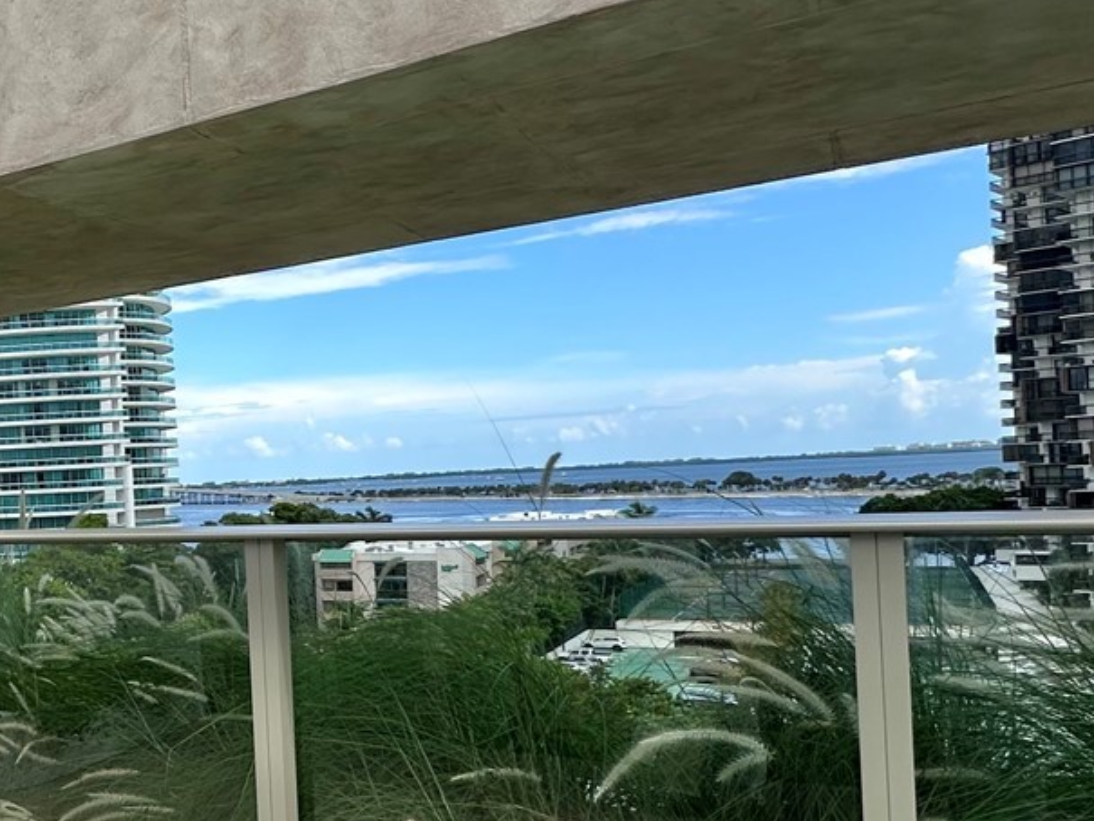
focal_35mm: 37
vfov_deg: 38.5
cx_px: -175
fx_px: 1170
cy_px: 494
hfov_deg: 38.8
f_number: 2.2
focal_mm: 2.22
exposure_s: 1/988
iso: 40
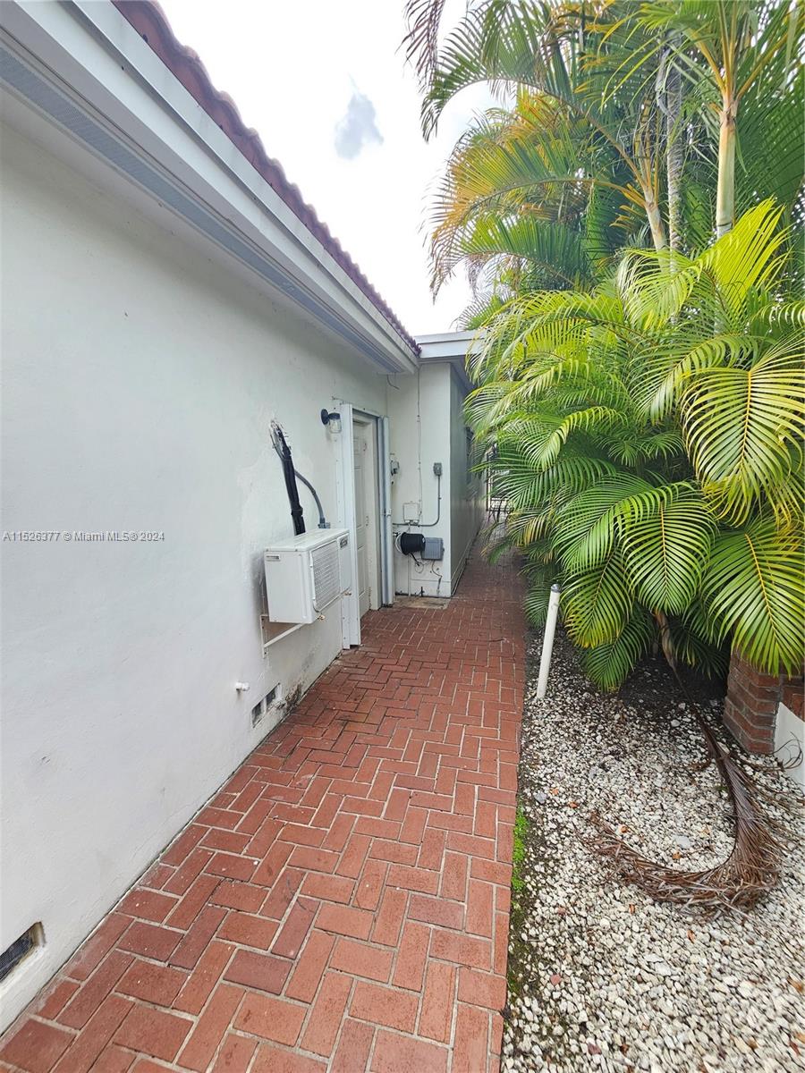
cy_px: 536
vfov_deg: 106.2
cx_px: 402
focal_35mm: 13
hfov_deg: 89.9
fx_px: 403
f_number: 2.2
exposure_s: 1/137
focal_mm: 2.2
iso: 50
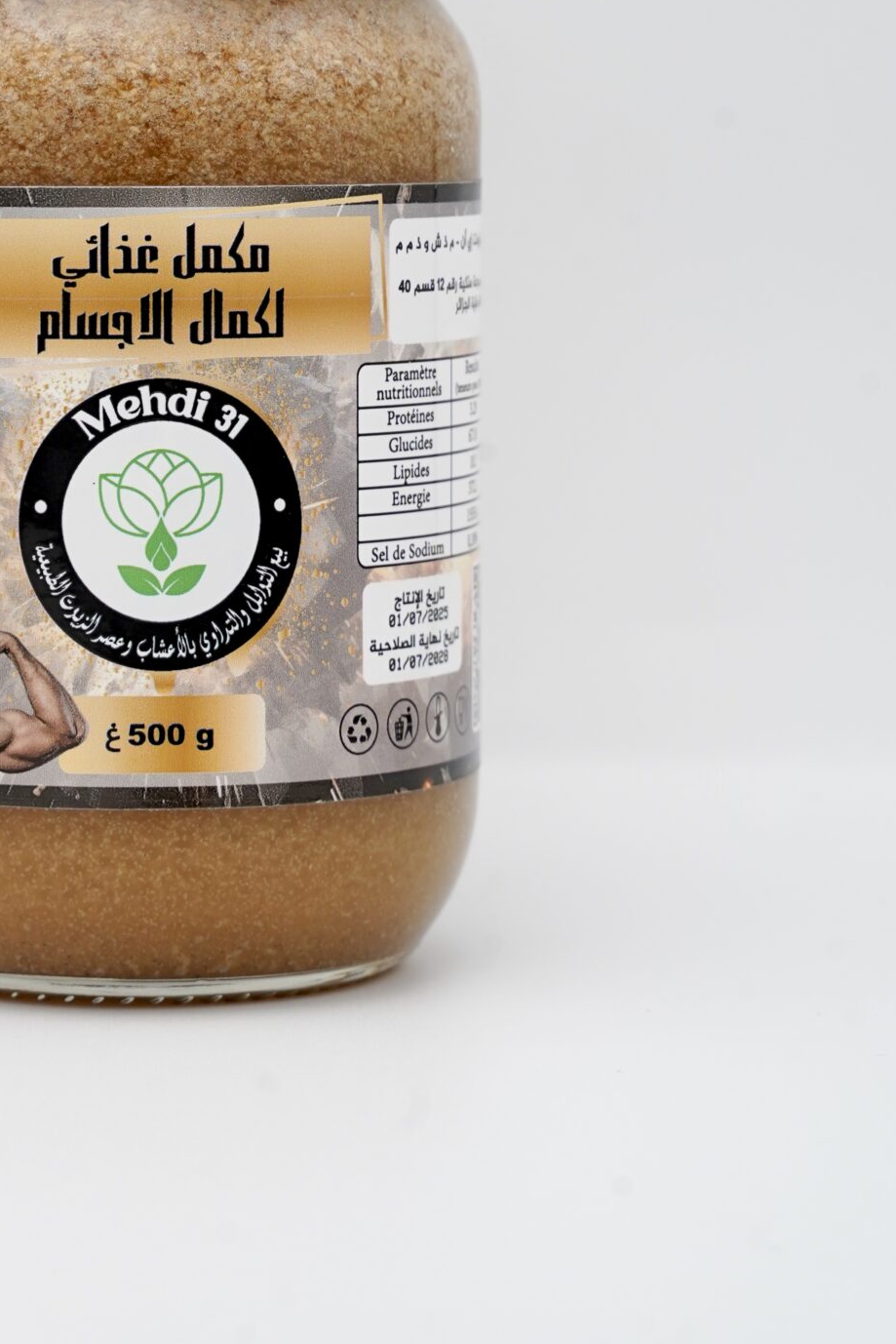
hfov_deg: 10.5
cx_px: 127
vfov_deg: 15.7
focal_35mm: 130
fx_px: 4852
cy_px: 316
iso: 800
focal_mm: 70
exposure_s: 1/200
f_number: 10
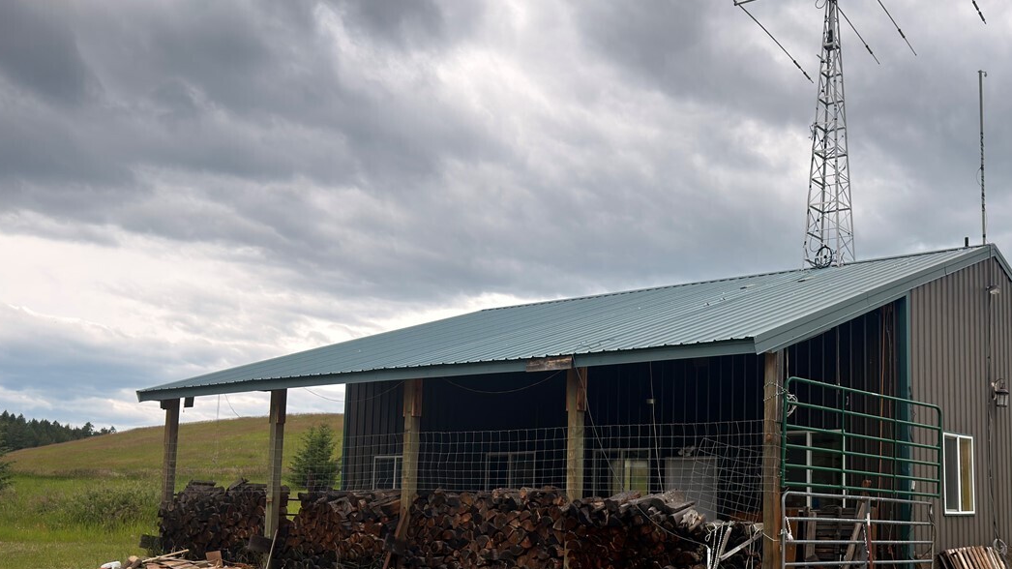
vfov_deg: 29.5
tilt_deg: +5.8
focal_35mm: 40
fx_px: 1073
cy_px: 379
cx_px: 715
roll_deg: +0.2
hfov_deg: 49.1
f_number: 1.78
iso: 100
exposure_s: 1/1468
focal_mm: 6.76
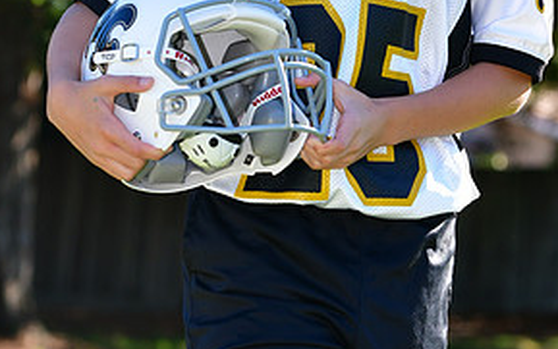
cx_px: 333
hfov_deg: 6.8
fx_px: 4671
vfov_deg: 4.3
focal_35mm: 307
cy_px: -147
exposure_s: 1/640
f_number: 4.5
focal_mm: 100
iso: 400
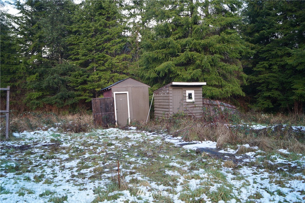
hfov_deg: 67.4
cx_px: 152
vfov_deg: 47.9
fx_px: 229
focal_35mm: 27
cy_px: 102
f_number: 4
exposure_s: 1/160
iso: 250
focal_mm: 18
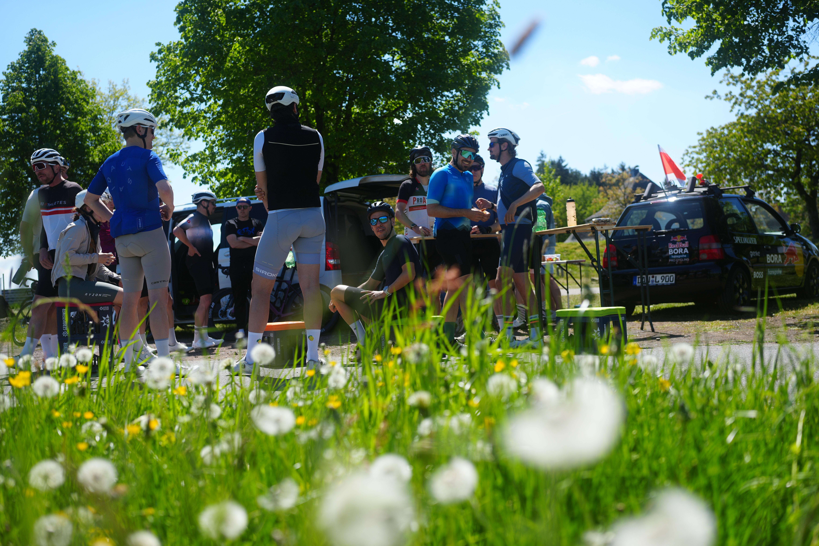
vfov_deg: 33.4
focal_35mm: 40
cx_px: 410
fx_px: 910
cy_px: 273
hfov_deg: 48.5
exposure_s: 1/1000
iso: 100
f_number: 3.2
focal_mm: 40
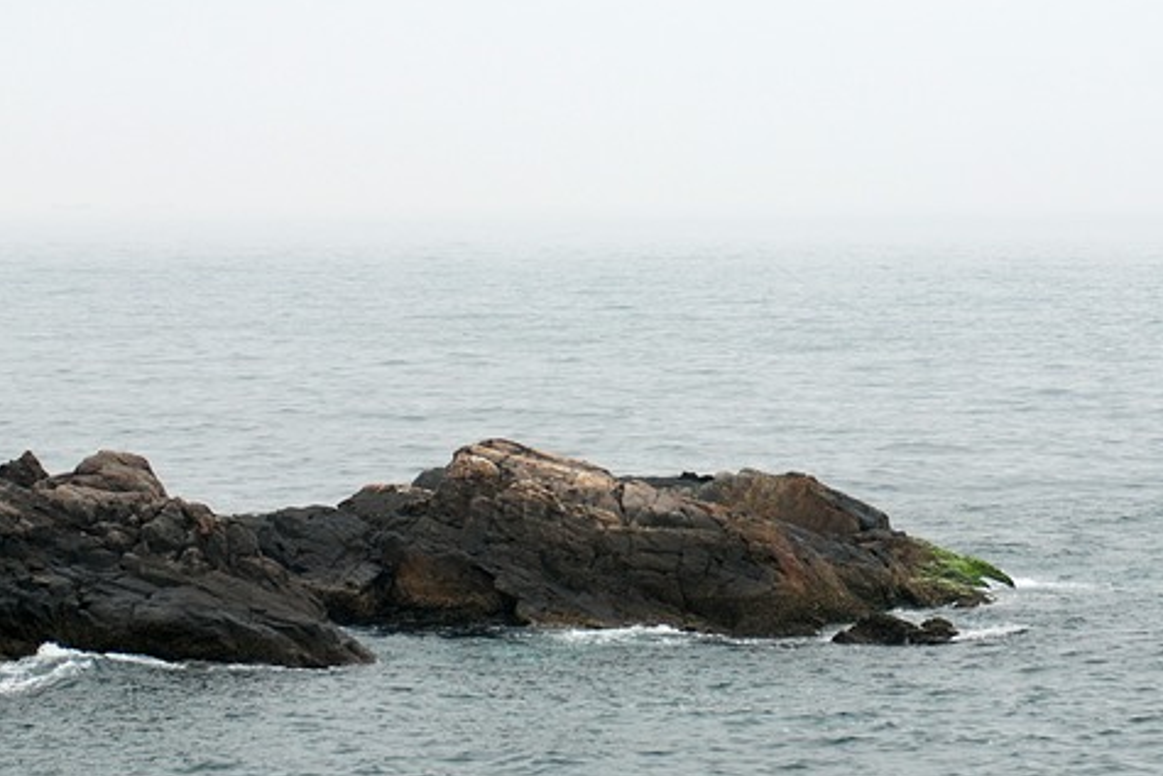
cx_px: 732
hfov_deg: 11.6
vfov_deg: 7.8
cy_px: 267
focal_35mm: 177
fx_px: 5719
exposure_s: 1/500
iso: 200
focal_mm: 80
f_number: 4
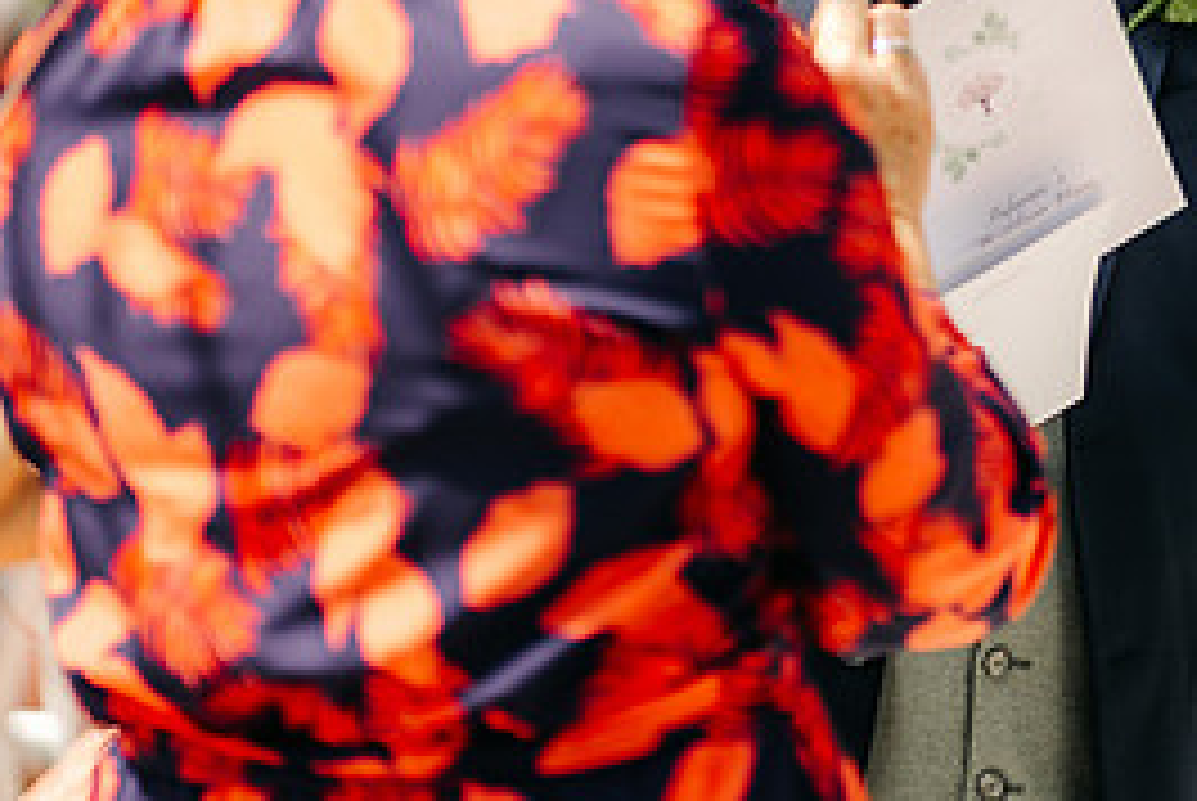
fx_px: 6158
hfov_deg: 11.1
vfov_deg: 7.4
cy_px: -16
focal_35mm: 185
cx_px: 954
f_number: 2
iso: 100
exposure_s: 1/5000
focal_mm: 85
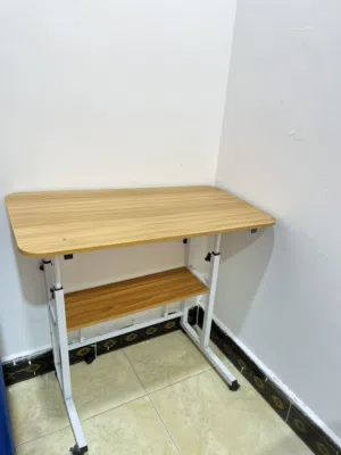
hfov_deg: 53.1
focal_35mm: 26
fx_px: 341
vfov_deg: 67.3
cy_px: 228
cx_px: 170
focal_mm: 5.1
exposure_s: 1/50
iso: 200
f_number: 1.6
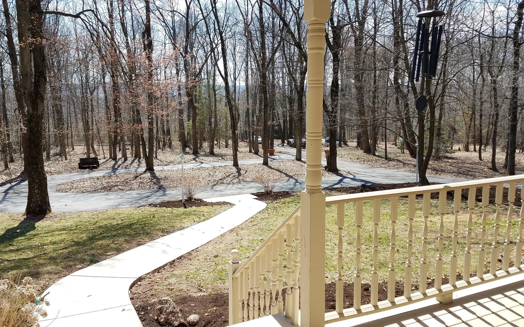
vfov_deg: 44.5
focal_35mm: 28
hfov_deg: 66.5
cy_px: 161
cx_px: 263
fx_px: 400
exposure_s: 1/878
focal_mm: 4.2
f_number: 1.7
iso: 40
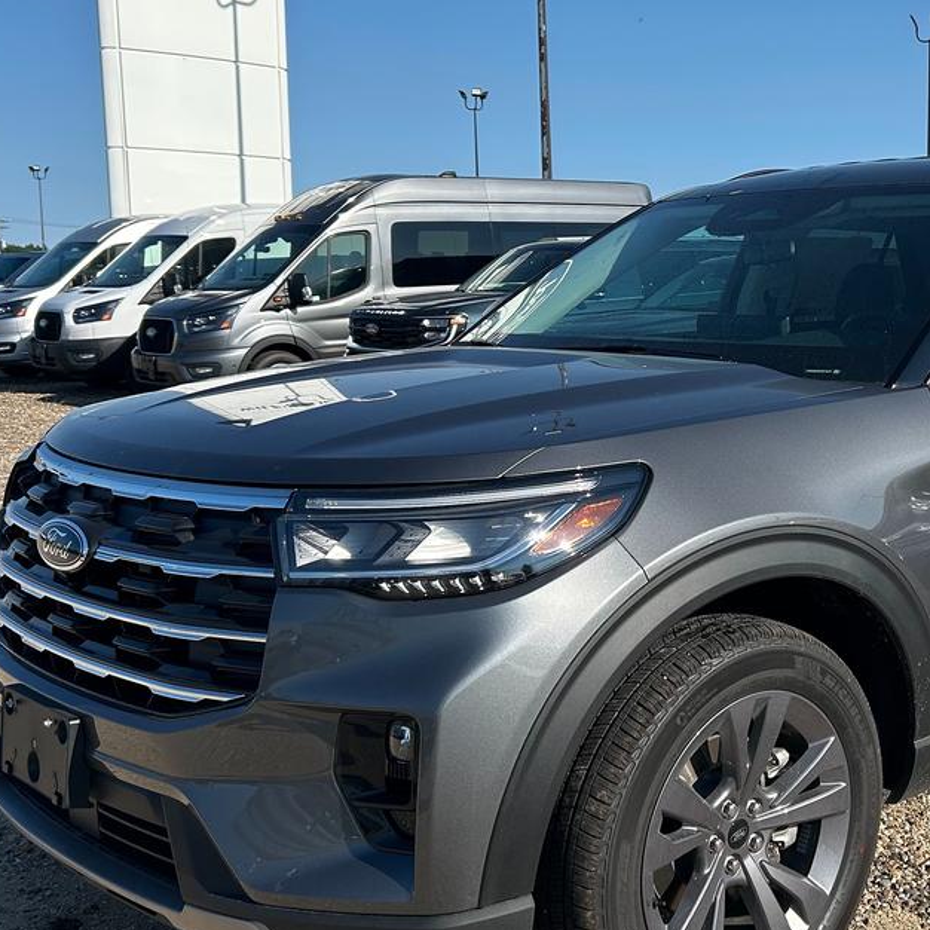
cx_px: 789
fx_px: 1429
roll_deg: +1.2
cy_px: 464
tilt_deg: -4.8
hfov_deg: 34.5
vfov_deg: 36.1
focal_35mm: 47
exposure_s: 1/3356
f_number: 1.5
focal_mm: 5.7
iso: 50
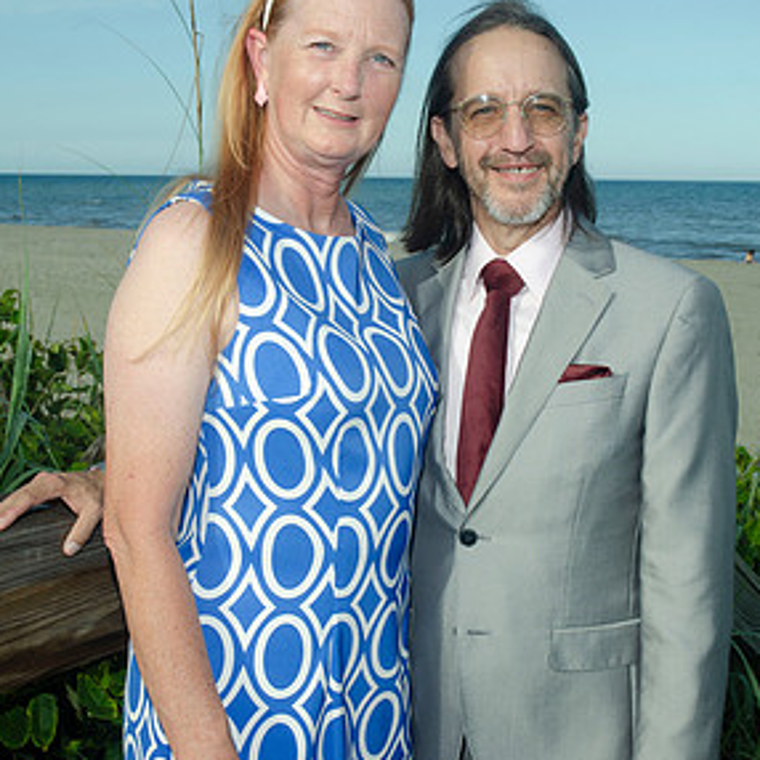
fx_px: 1441
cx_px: 388
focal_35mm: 58
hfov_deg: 29.6
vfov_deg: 29.5
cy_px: 420
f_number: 9
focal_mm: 29
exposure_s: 1/250
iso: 100
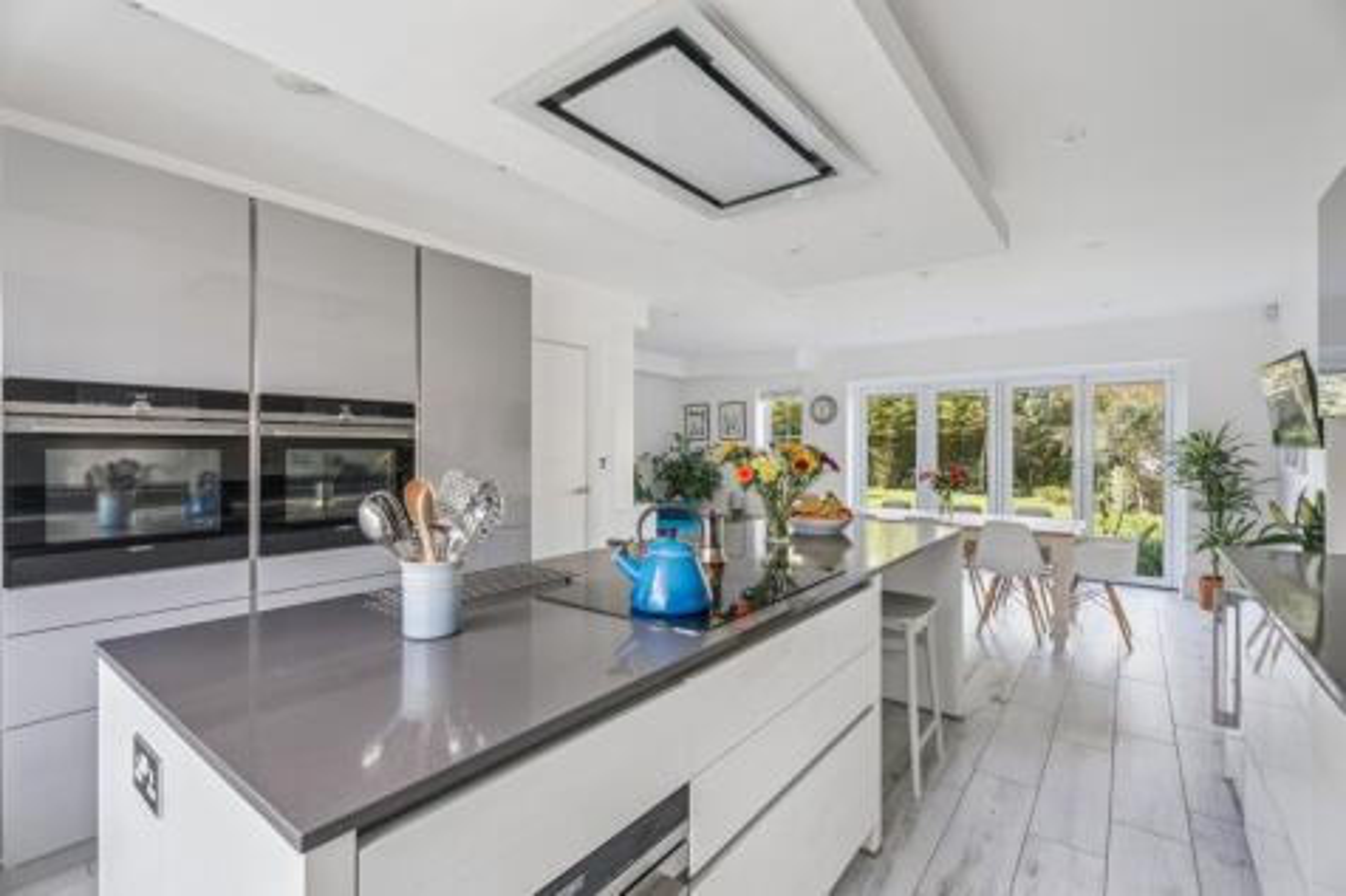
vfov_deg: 73.7
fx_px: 598
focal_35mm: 16
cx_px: 673
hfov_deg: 96.8
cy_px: 448
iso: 100
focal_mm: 16
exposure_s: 1/6
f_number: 8
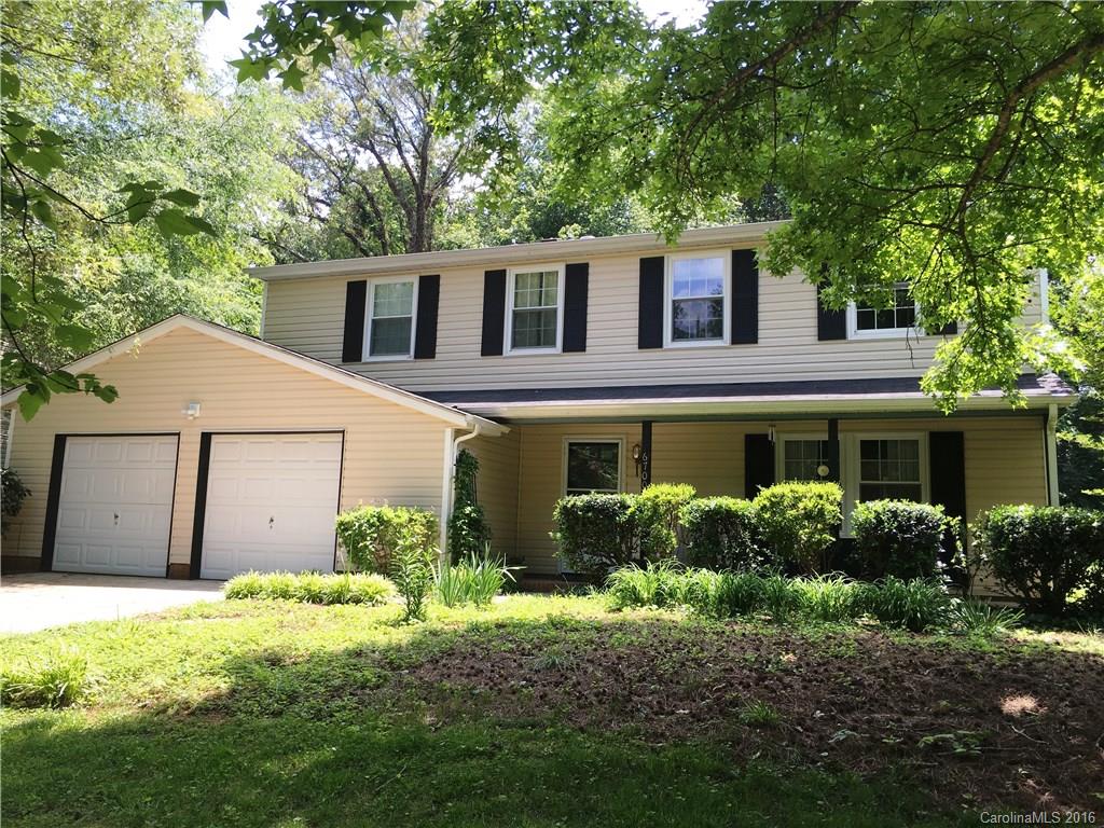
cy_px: 414
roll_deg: -2.1
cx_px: 552
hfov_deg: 61.7
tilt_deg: +8.0
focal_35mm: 29
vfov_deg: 48.2
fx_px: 925
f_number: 2.2
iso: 25
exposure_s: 1/381
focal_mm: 4.15
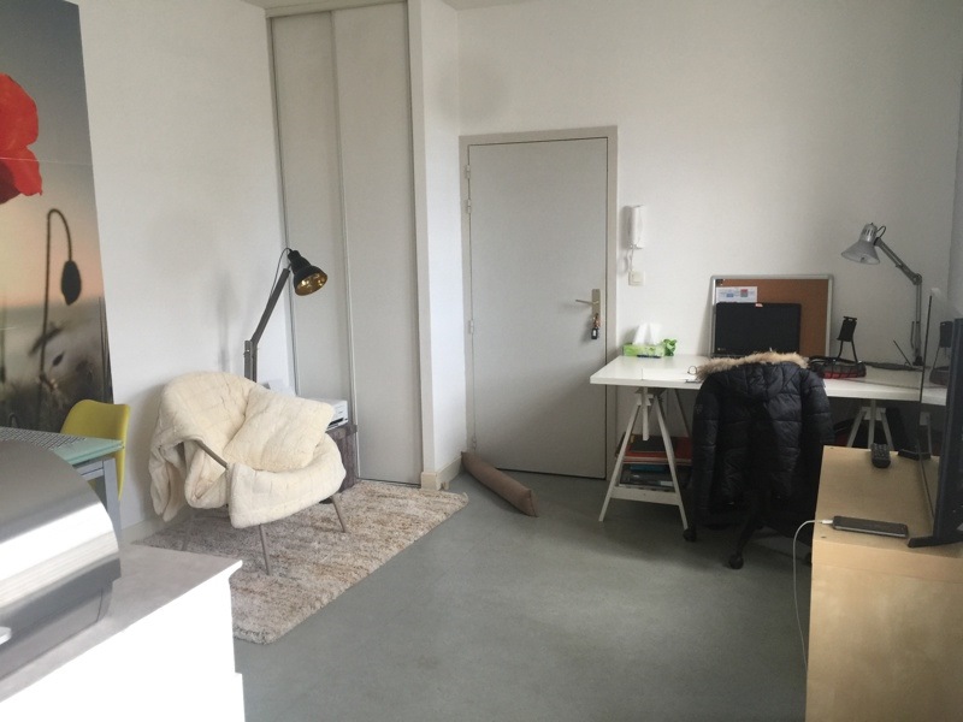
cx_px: 482
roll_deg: +0.2
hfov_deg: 61.7
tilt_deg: -8.2
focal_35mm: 29
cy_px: 361
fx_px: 807
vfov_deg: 48.2
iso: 50
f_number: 2.2
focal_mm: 4.15
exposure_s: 1/17
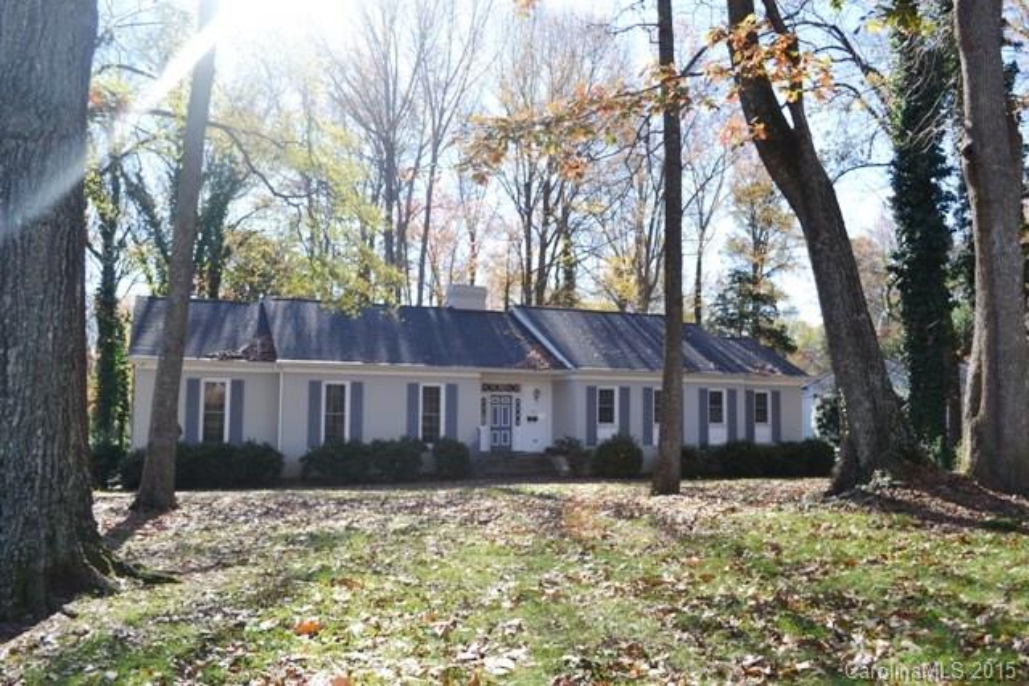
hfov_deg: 67.4
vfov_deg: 48.0
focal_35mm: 27
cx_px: 514
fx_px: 772
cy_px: 343
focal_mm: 18
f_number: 5.6
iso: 100
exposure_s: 1/125
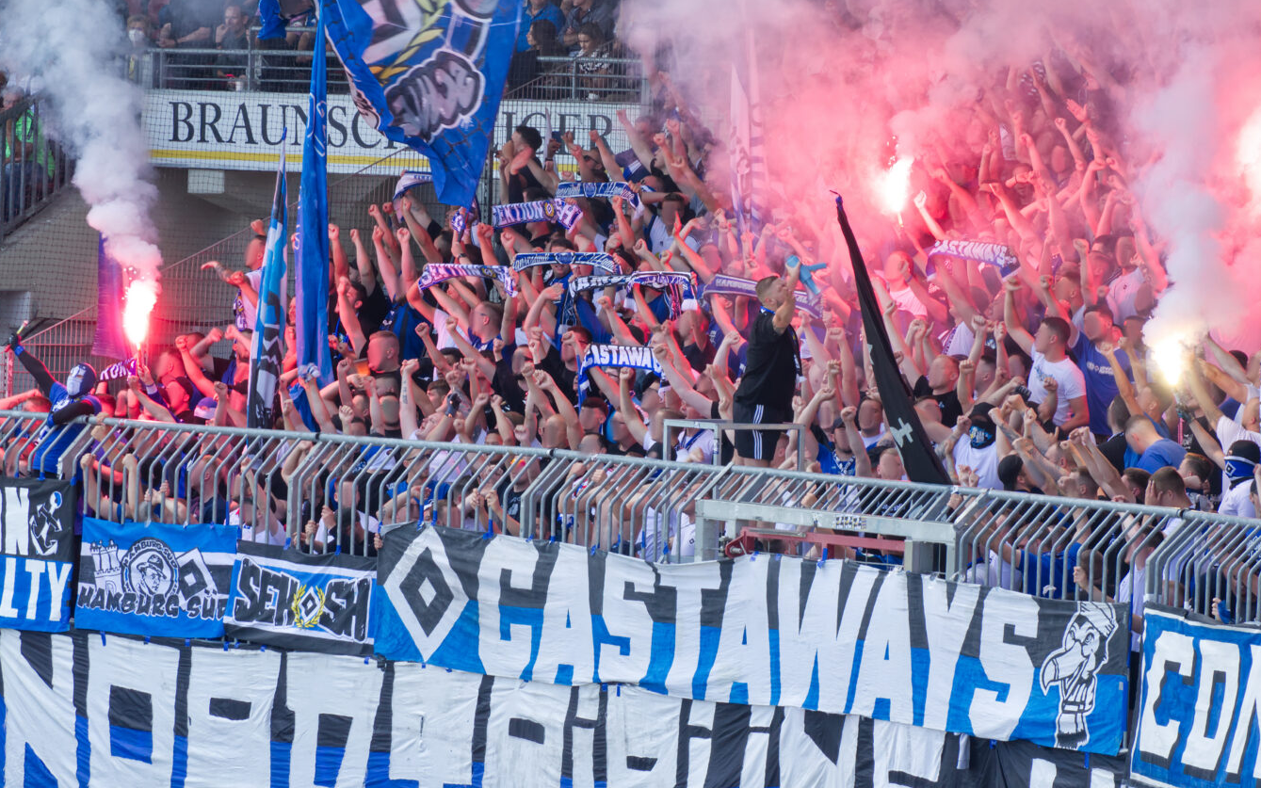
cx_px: 626
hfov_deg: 7.0
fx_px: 10345
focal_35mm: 301
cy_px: 433
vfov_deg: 4.4
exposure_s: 1/100
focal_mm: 90.5
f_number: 8
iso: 200
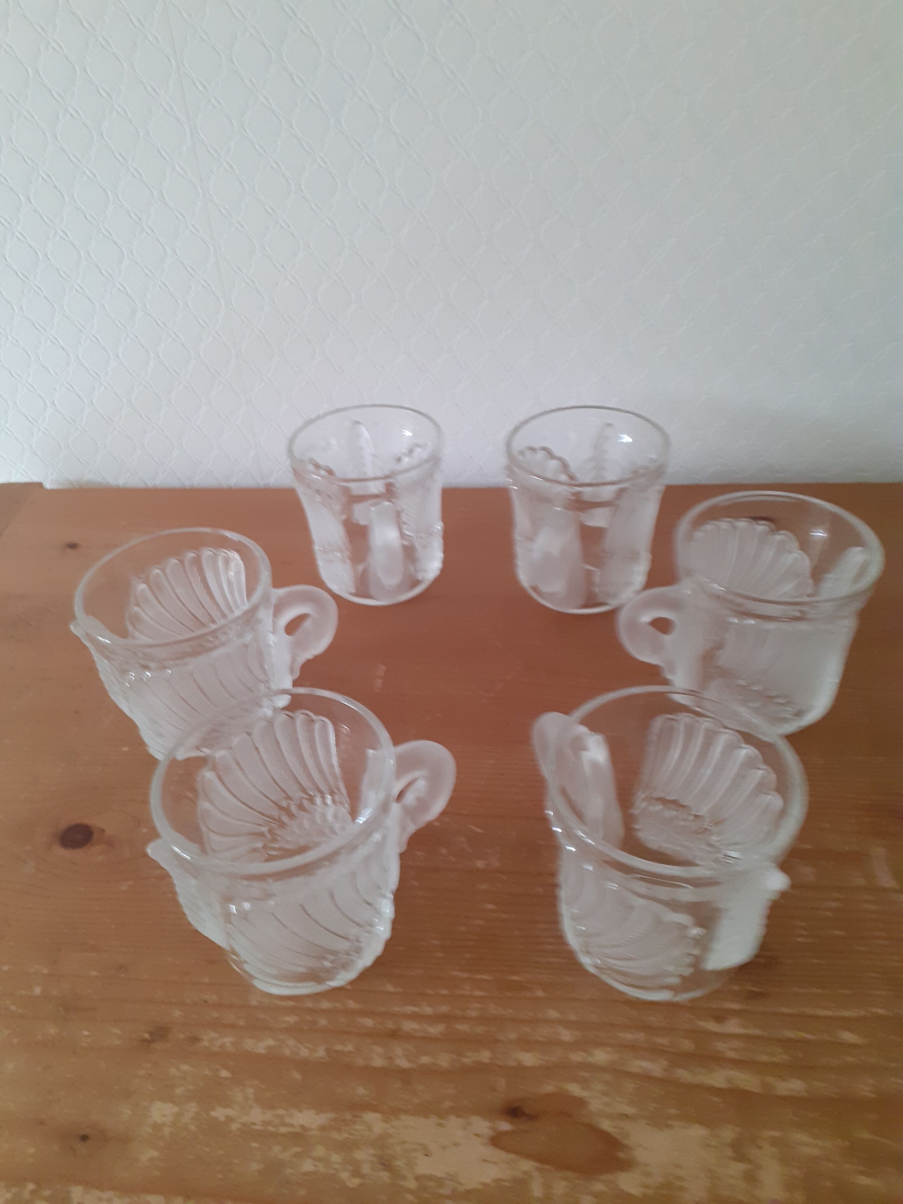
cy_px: 602
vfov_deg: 65.3
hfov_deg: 51.4
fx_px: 939
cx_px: 452
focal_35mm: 27
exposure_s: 1/25
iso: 250
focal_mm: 3.6
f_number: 1.9
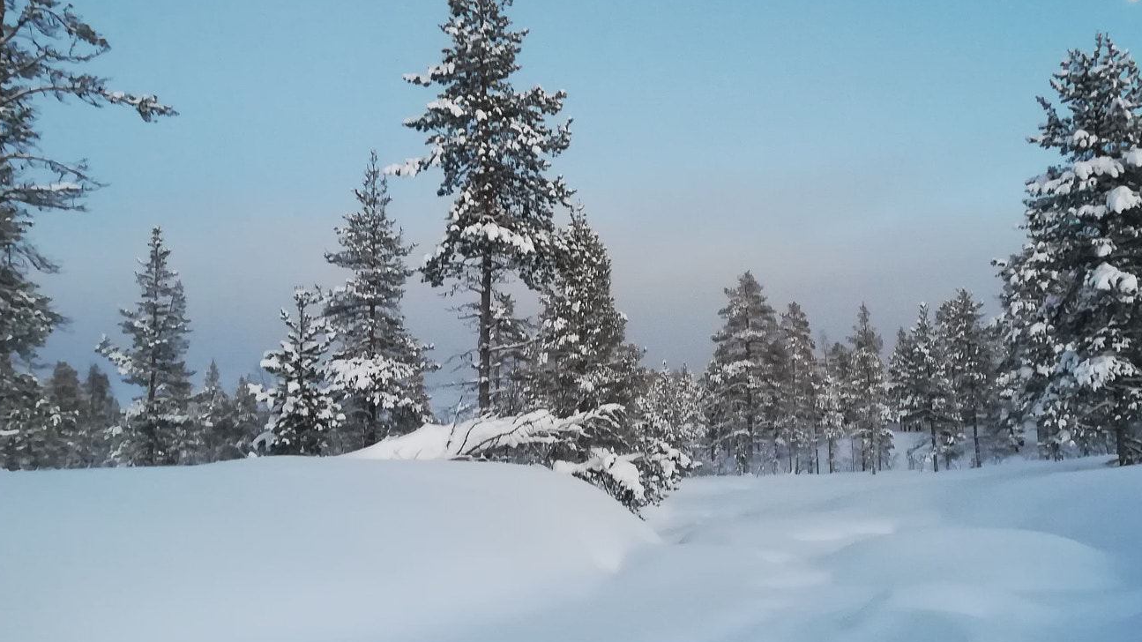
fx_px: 1060
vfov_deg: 33.7
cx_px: 698
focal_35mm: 35
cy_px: 323
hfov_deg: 56.1
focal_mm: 3.83
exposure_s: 1/33.3
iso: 320
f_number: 2.2
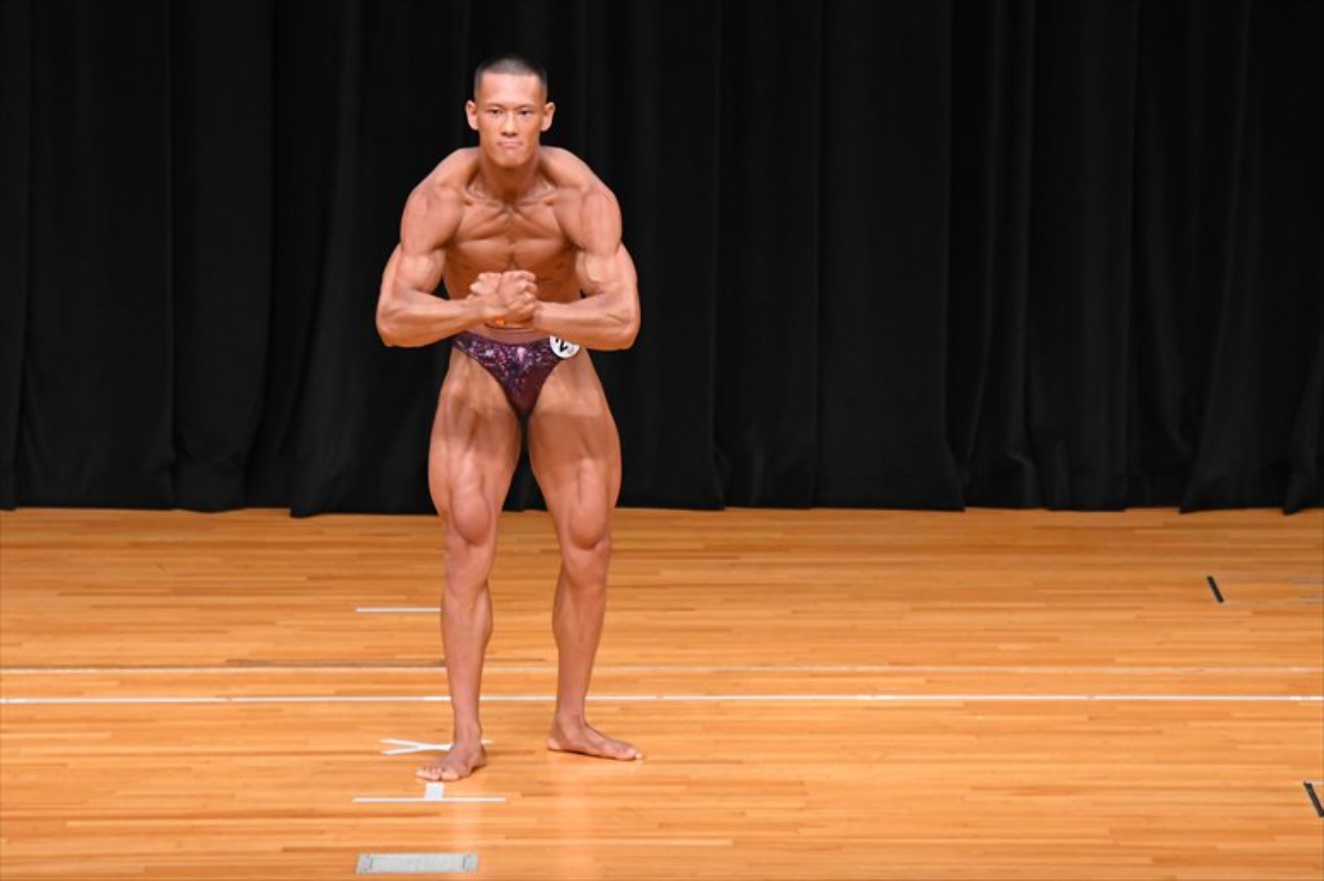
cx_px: 662
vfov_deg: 4.8
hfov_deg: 7.2
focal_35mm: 285
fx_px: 10477
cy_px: 440
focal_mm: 190
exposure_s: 1/400
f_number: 5.6
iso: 4000
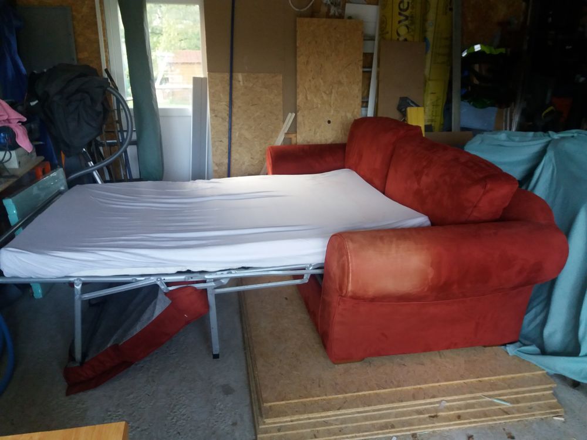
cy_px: 220
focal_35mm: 28
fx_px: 475
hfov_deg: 63.4
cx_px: 294
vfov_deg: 49.7
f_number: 1.9
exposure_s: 1/25
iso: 160
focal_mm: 3.7
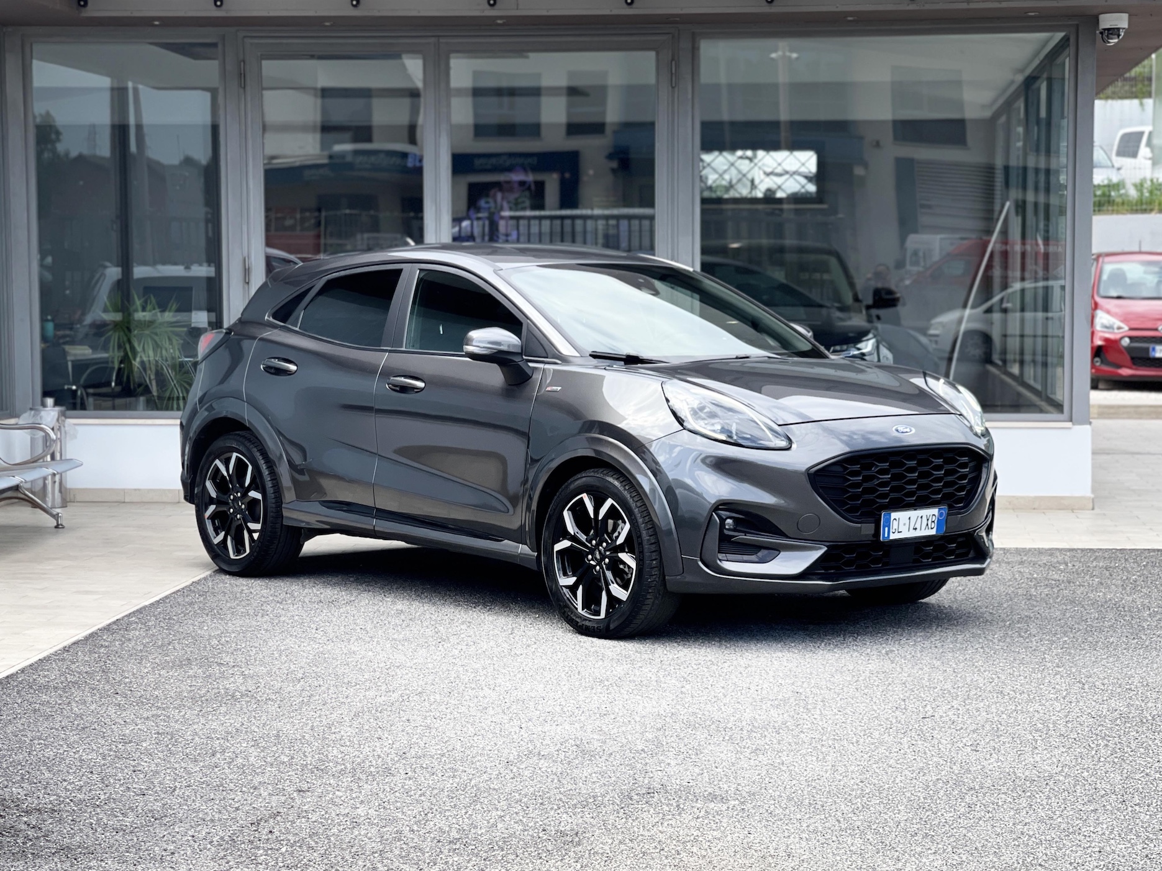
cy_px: 436
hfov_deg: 30.3
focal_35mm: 64
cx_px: 581
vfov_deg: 22.9
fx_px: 2148
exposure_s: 1/398
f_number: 2.2
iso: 32
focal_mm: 7.5
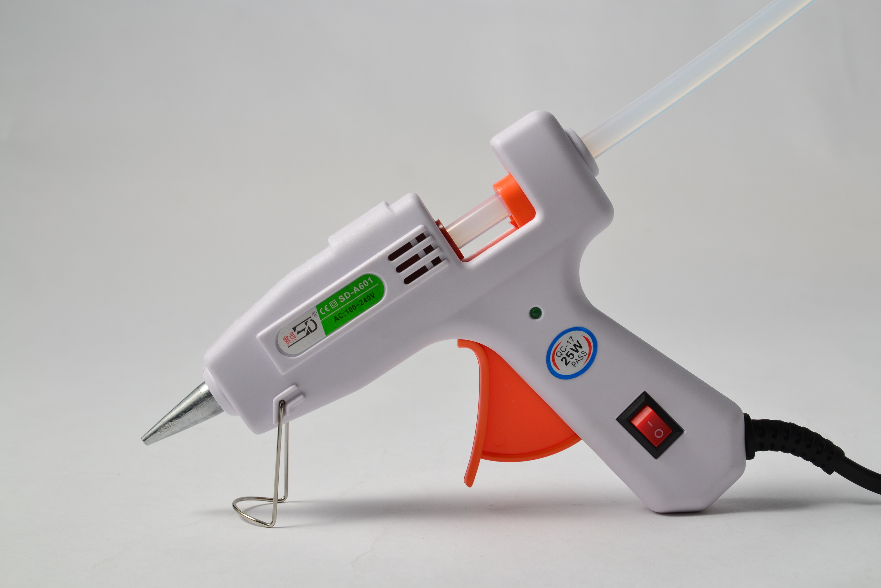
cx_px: 440
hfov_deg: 31.9
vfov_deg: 21.6
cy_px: 294
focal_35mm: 63
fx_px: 1542
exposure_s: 1/80
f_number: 11
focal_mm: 42
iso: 100
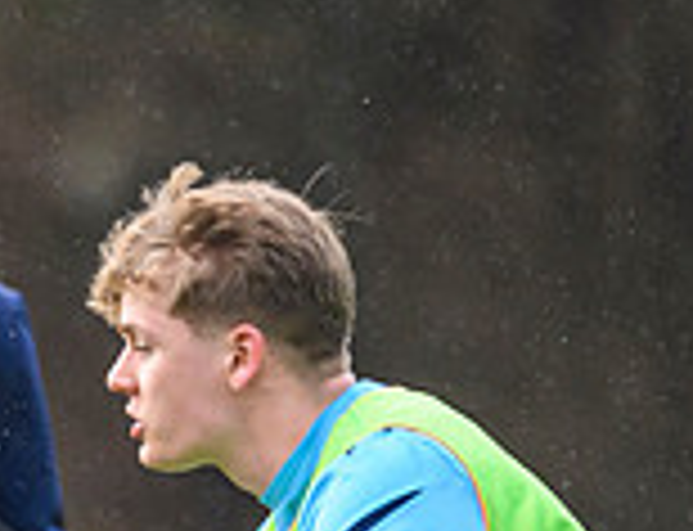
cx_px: -621
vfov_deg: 0.6
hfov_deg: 0.8
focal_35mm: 2579
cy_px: 875
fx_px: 52036
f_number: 4
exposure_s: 1/1600
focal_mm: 560
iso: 1250
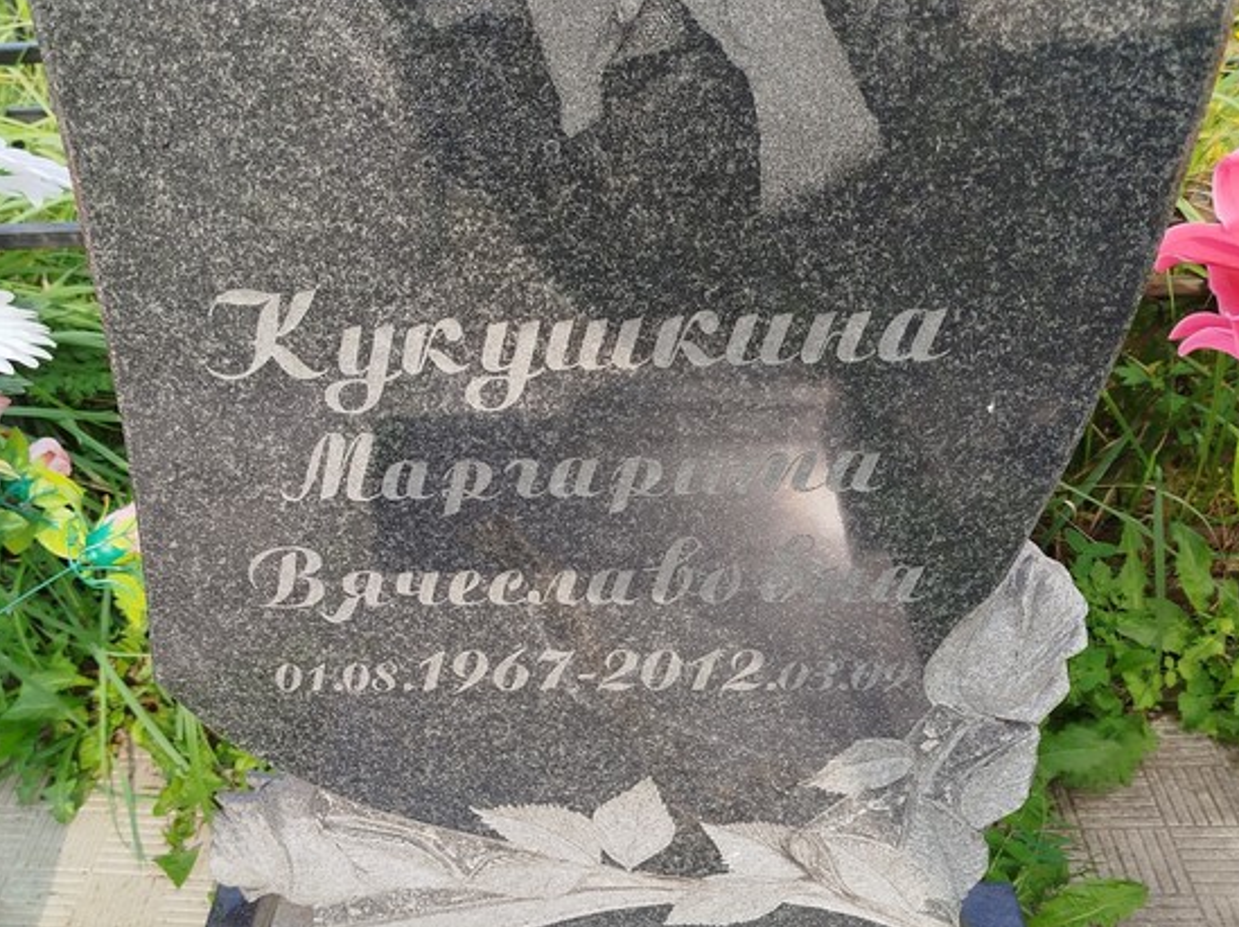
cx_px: 528
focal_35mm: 35
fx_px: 1252
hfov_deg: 52.5
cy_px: 562
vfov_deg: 40.5
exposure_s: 1/321
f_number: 1.7
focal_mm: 5.31
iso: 50
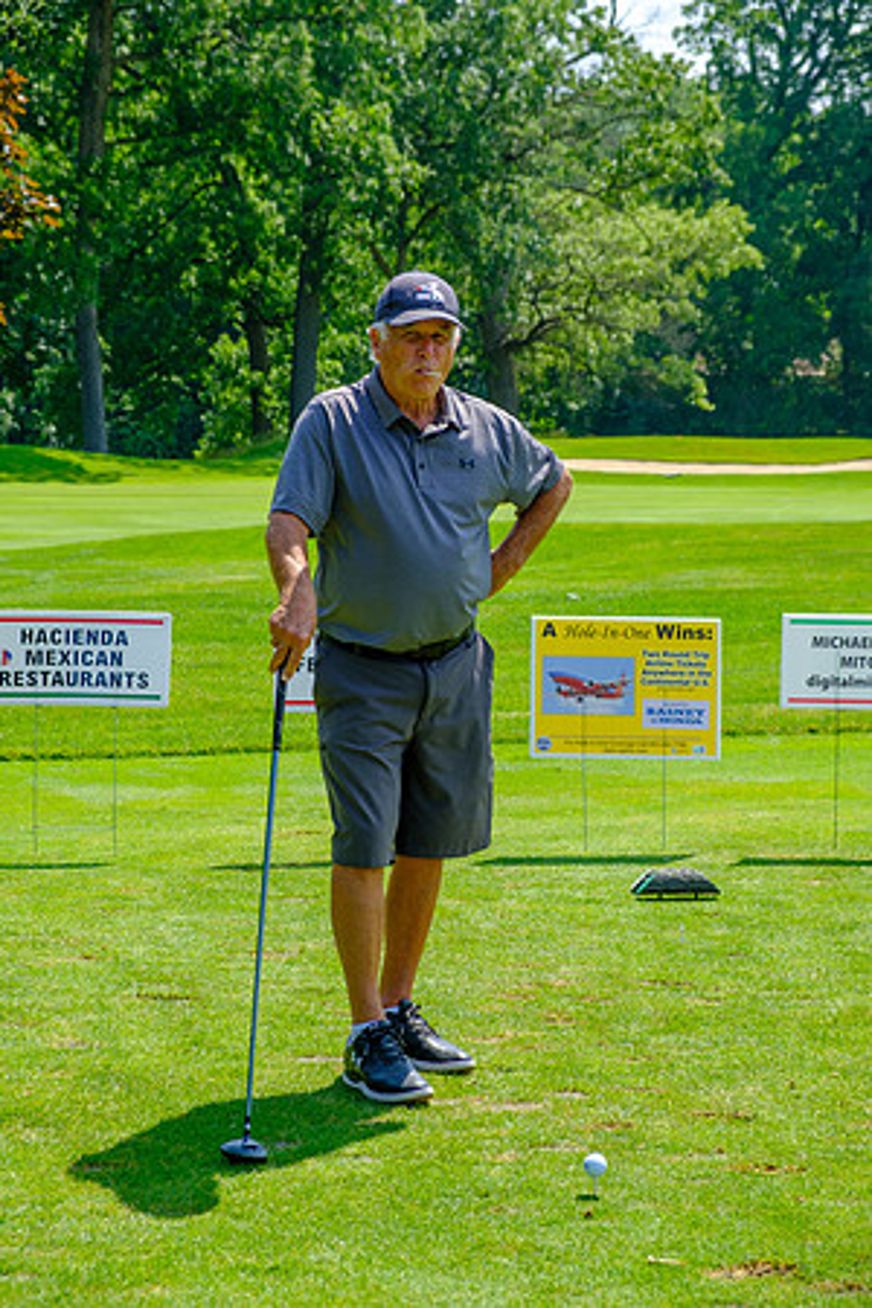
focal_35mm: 83
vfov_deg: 24.5
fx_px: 3015
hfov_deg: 16.5
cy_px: 654
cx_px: 436
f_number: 5.6
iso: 200
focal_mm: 55
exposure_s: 1/320
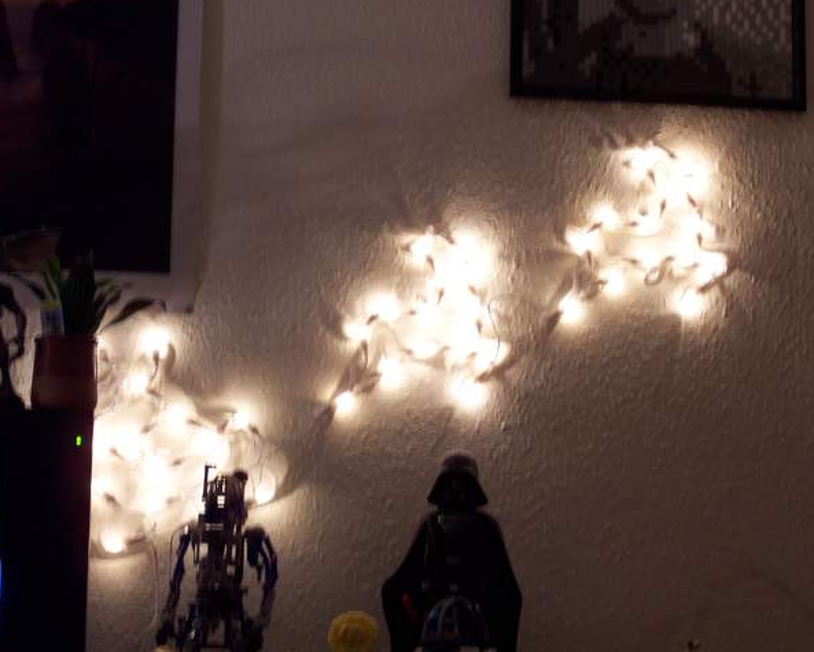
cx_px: 424
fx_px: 2892
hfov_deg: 16.0
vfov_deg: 12.9
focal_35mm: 120
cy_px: 324
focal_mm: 24
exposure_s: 1/4
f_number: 4.8
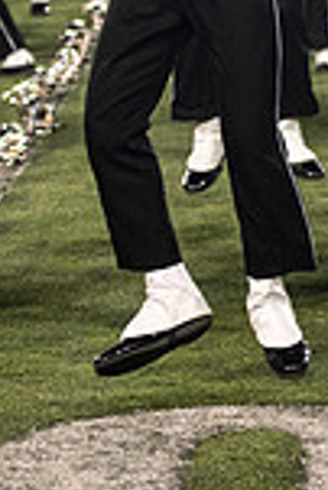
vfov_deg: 7.6
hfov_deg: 5.0
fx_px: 3668
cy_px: -101
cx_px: 633
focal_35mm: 269
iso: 1000
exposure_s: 1/500
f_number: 2.8
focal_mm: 70
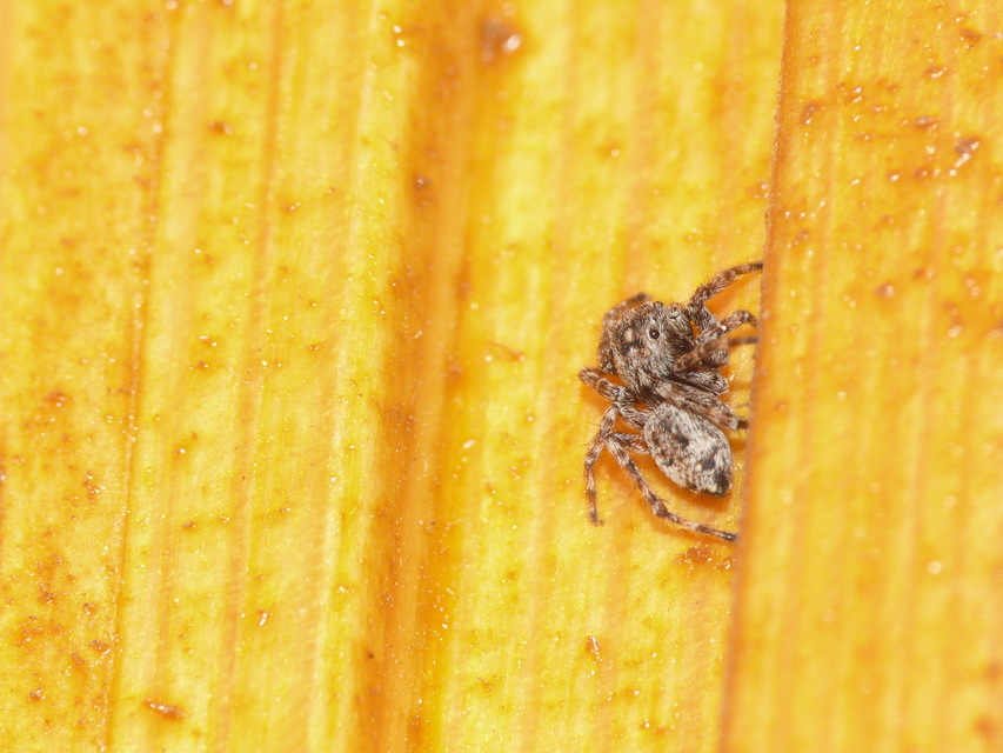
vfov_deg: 3.5
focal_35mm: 420
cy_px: 376
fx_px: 12171
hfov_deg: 4.7
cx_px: 502
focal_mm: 88.8
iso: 200
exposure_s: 1/80
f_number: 9
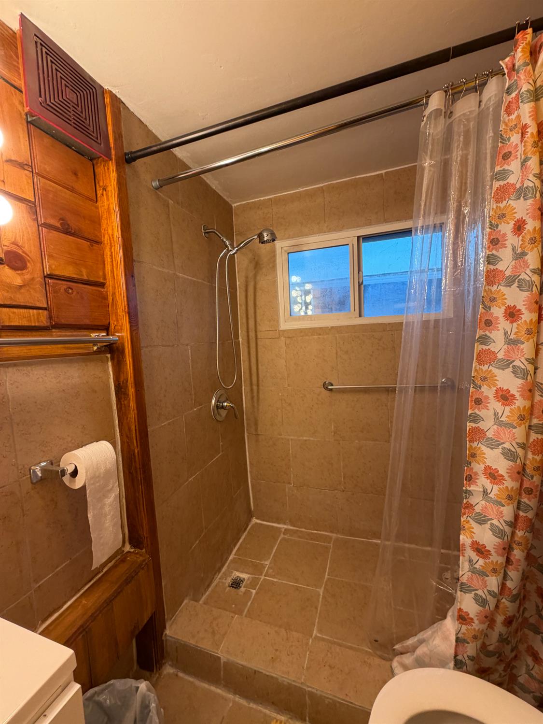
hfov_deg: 85.7
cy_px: 362
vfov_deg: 102.0
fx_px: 293
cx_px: 272
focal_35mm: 14
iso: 200
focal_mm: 2.22
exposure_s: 1/120
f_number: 2.2
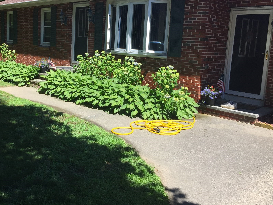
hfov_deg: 49.9
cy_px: 80
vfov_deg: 38.5
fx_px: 292
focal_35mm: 37
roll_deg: -1.7
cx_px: 112
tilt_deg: -8.1
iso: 32
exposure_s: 1/989
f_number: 2.2
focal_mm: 4.15
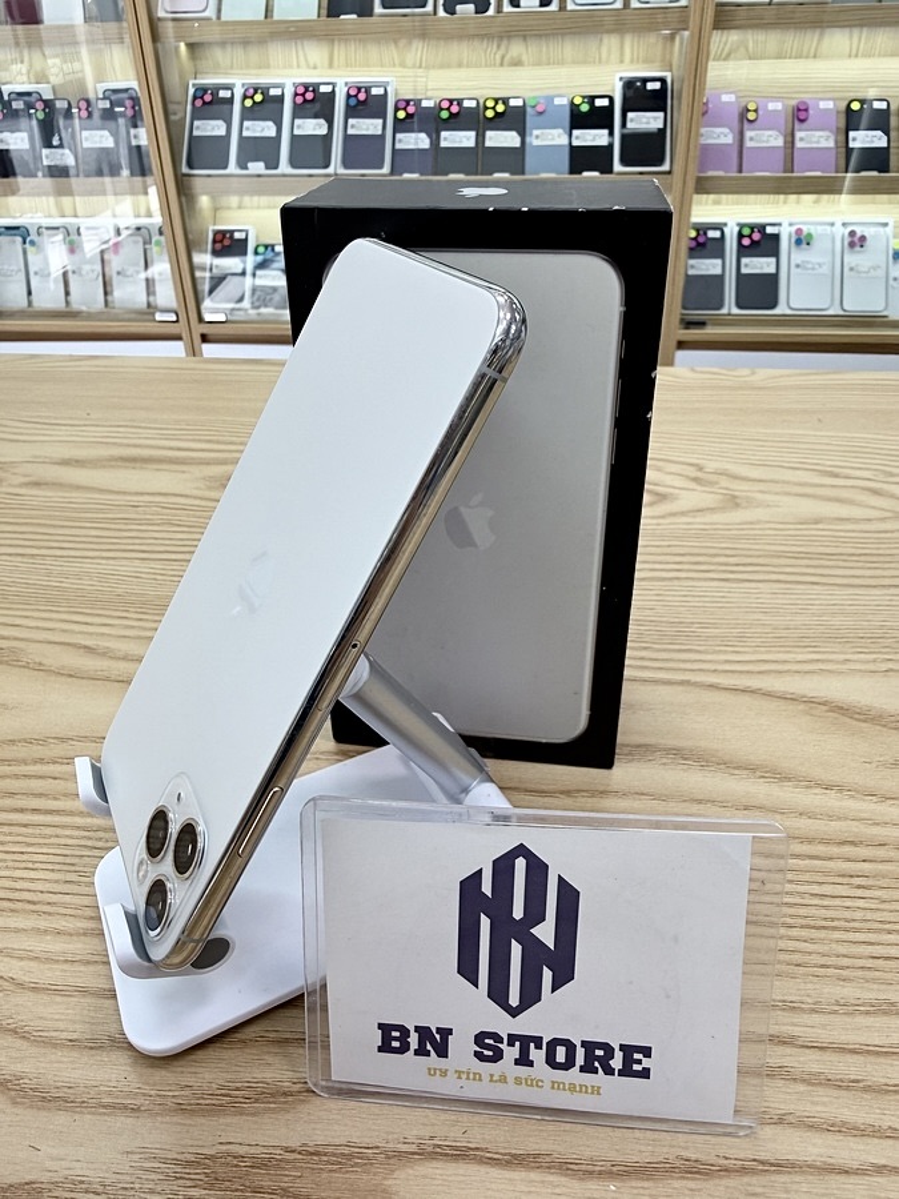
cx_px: 450
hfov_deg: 56.8
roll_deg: +0.1
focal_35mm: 24
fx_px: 831
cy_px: 600
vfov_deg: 71.6
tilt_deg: -28.3
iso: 64
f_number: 2.2
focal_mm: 2.22
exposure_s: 1/120
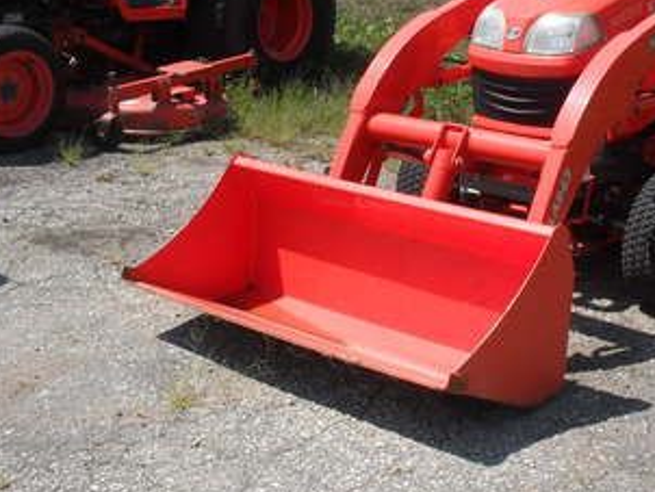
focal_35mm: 63
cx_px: 573
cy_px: 130
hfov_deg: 29.6
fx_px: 1193
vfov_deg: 23.1
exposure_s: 1/180
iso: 100
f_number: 8.4
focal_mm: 6.3
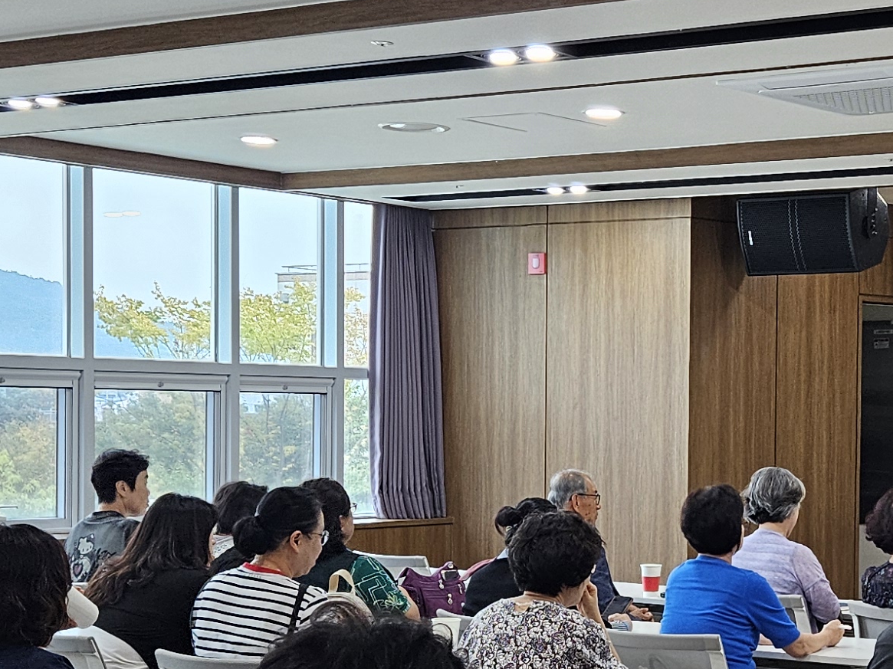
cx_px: 868
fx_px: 2037
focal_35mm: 79
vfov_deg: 18.6
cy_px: 428
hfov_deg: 23.8
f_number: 1.8
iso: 100
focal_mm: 5.4
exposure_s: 1/120
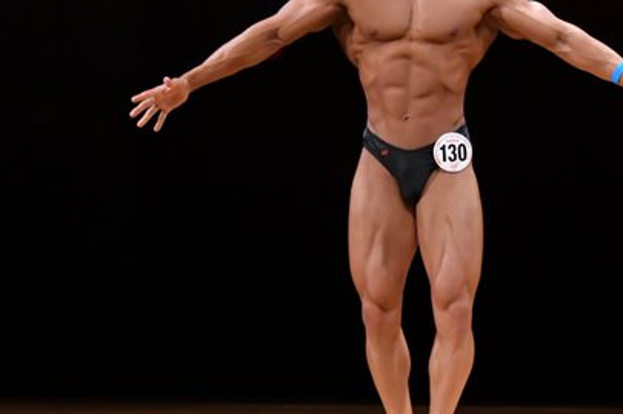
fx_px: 7450
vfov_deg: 3.2
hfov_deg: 4.8
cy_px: 162
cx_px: 435
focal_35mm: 431
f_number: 5.6
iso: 3200
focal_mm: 150
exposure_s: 1/400
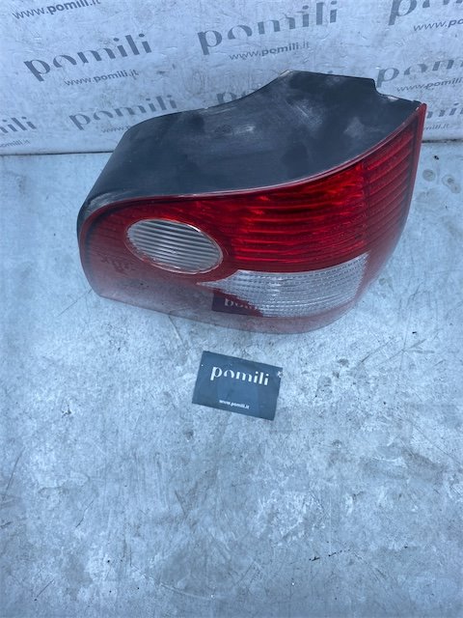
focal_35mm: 26
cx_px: 232
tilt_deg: -79.0
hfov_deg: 53.1
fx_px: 464
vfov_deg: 67.3
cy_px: 309
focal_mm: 4.25
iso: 32
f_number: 1.8
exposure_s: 1/733
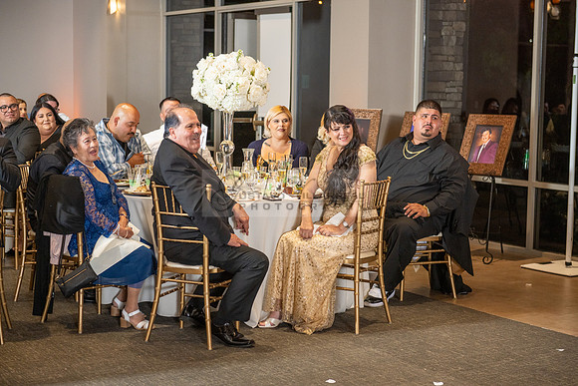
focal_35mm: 70
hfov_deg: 28.8
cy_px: 193
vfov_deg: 19.5
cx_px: 289
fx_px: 1124
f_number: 3.5
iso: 800
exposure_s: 1/160
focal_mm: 70
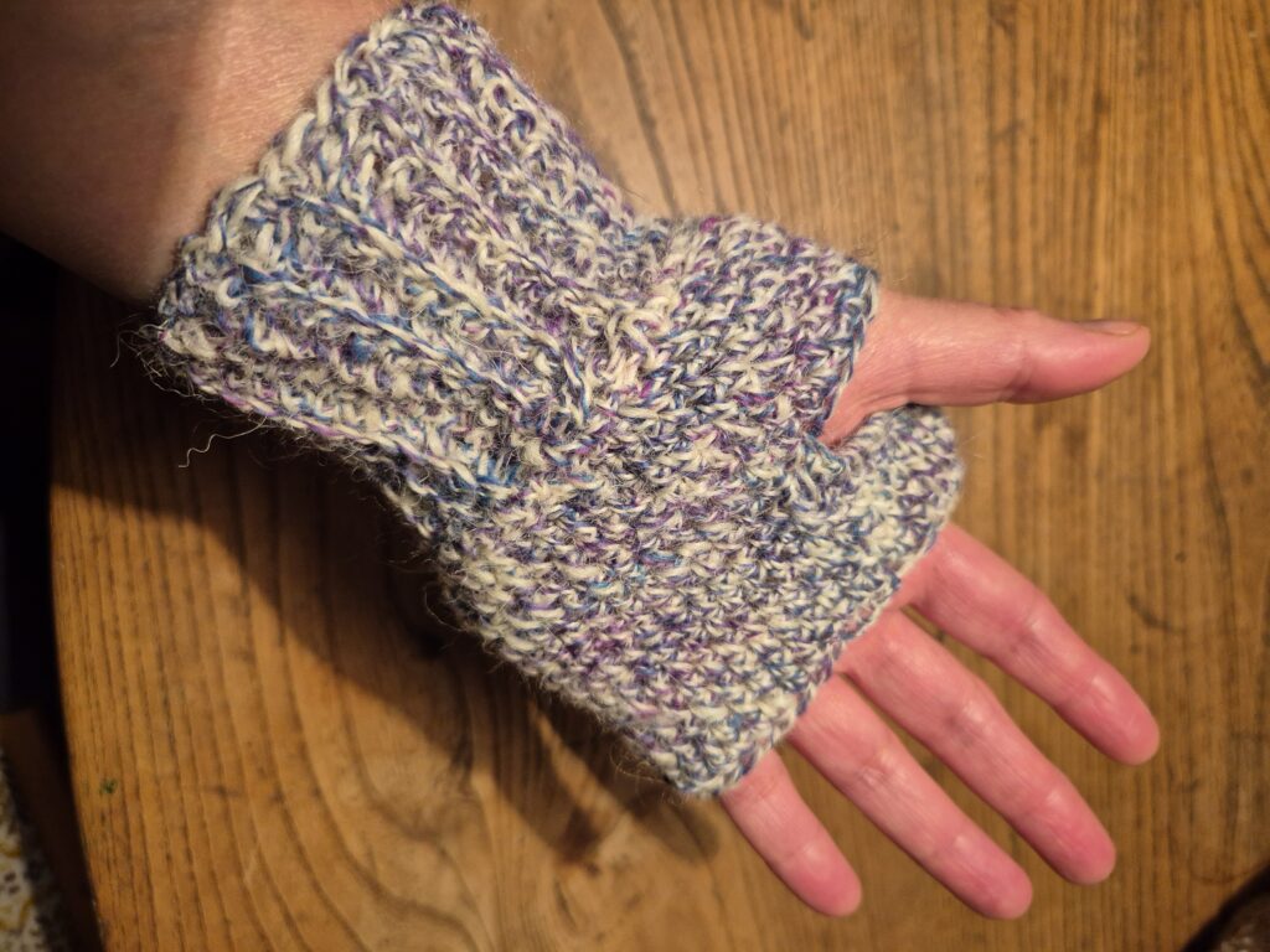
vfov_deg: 58.9
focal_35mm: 23
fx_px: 844
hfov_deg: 73.9
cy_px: 476
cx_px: 635
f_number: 1.8
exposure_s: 1/100
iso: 400
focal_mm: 5.4
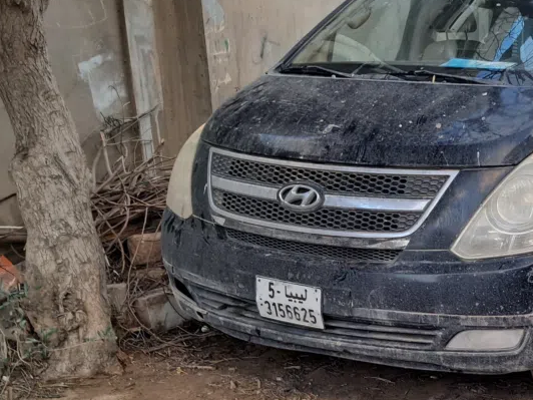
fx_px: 801
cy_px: 278
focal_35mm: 52
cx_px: 493
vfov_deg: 27.8
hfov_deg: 34.5
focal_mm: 4
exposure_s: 1/50
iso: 50
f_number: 1.8
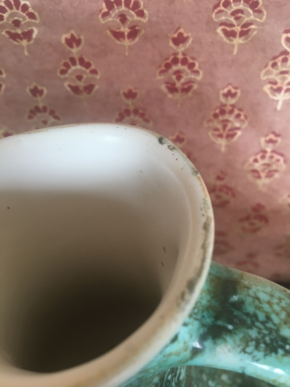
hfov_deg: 48.2
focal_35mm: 29
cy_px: 194
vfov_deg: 61.7
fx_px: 324
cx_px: 145
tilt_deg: -44.7
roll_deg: +5.8
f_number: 2.2
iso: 80
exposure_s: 1/33
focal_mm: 4.15
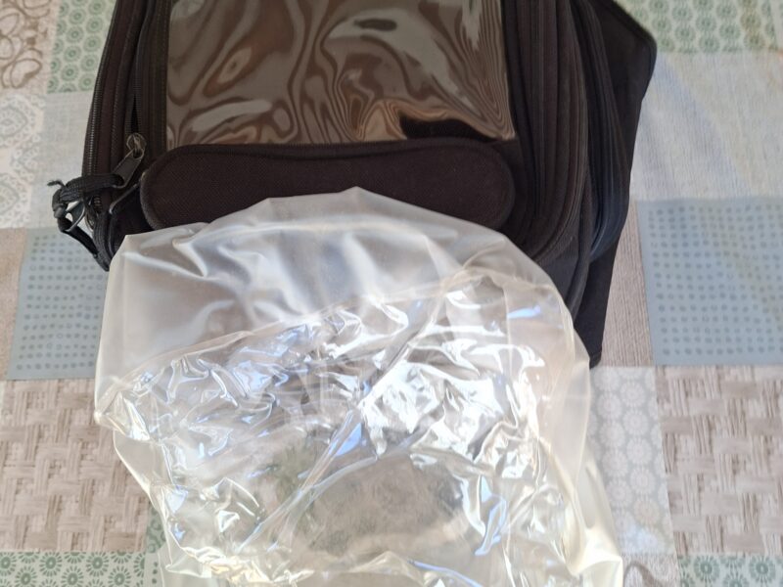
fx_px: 520
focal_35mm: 23
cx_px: 392
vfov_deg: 58.9
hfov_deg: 73.9
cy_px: 294
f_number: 1.8
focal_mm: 5.54
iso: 50
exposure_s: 1/110
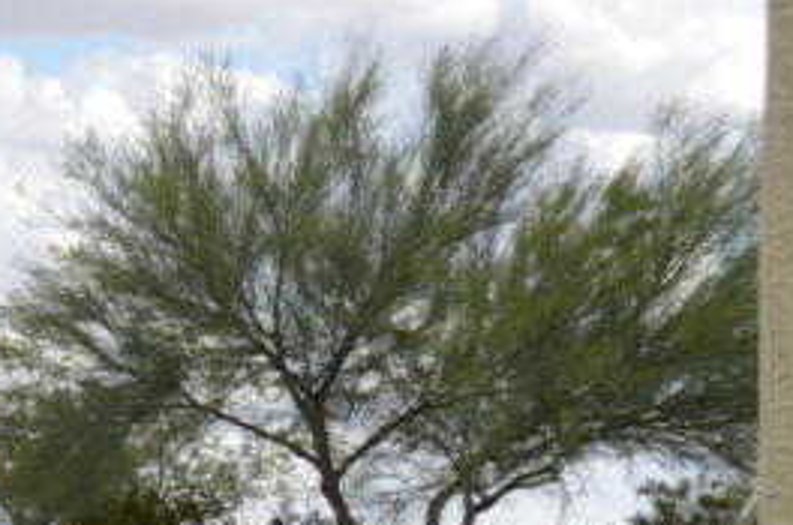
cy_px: 906
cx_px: -656
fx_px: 4046
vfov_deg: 7.3
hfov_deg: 10.5
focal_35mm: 184
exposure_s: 1/200
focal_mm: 28
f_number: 5.6
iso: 100
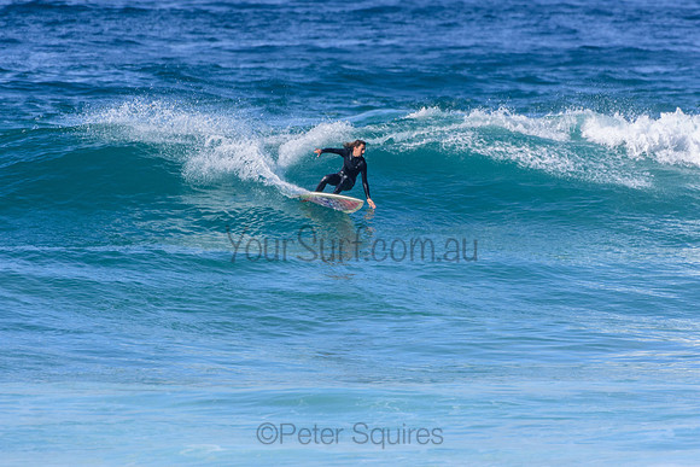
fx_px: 14586
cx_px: 350
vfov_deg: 1.8
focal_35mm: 750
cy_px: 234
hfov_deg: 2.7
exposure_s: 1/2000
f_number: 5.6
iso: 360
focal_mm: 500
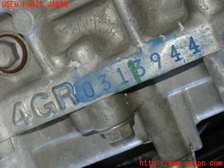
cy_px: 84
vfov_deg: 21.9
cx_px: 112
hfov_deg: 29.0
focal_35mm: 67
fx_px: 434
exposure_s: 1/60
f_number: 3.8
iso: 800
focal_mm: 11.88
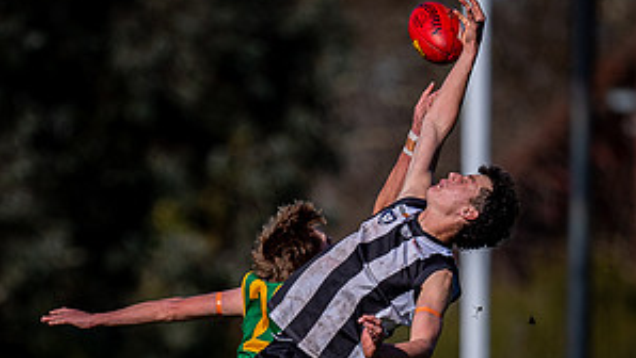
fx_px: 22560
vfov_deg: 0.9
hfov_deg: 1.6
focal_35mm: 1337
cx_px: 301
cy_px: 427
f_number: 4
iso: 110
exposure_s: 1/2000
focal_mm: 500
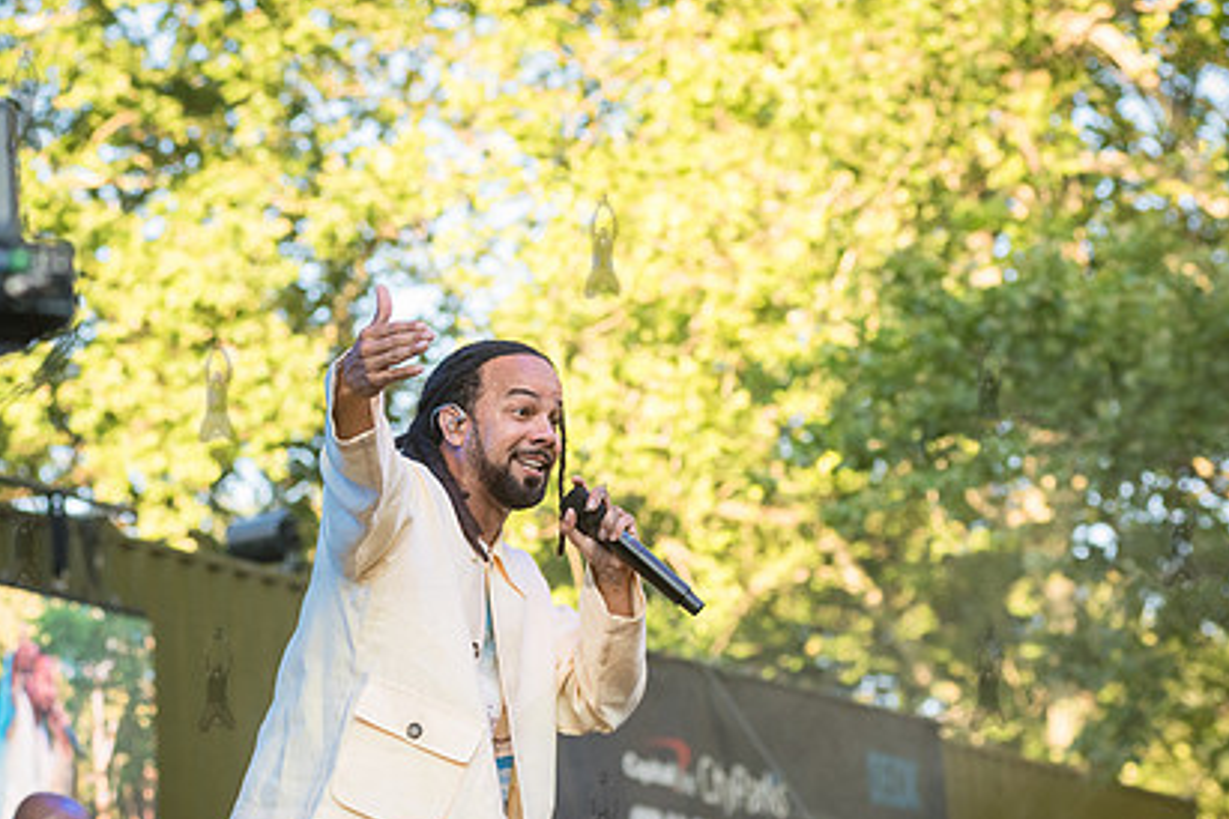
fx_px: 4813
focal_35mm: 141
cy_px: 534
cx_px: 601
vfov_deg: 9.7
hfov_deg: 14.6
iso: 1600
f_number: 4.5
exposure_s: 1/800
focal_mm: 100
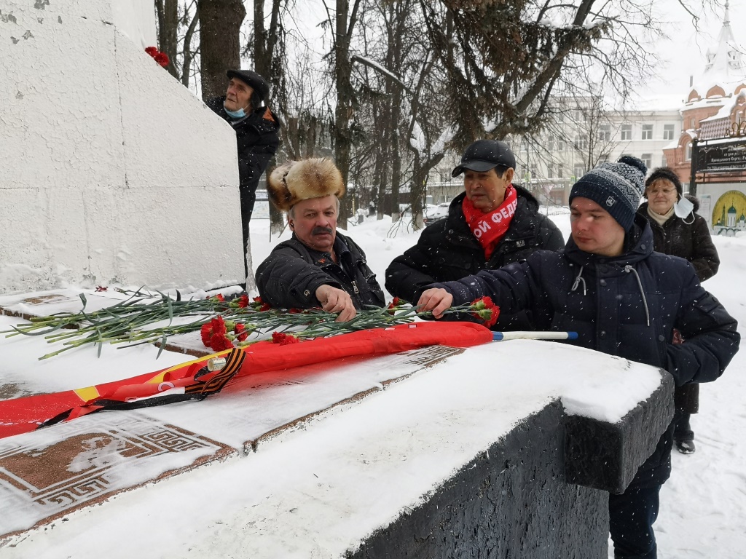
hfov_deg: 63.4
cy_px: 280
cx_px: 373
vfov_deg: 49.7
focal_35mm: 28
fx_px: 603
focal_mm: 3.95
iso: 50
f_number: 1.8
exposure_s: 1/437
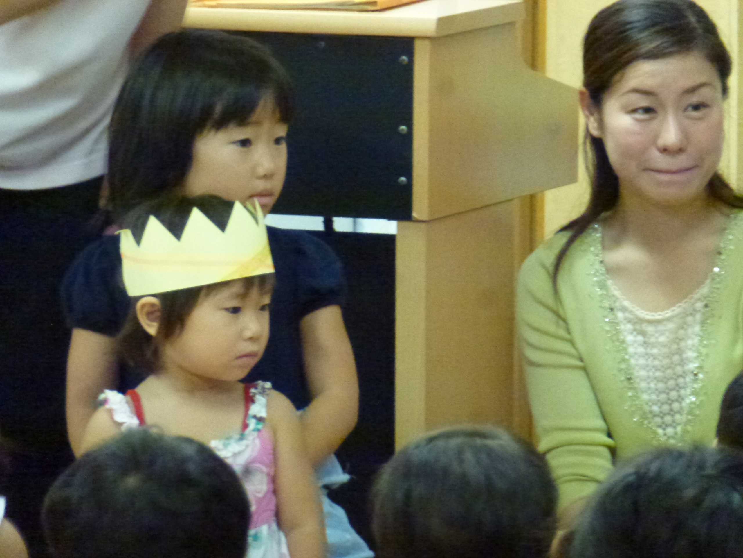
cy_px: 279
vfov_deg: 3.9
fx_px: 8242
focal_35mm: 384
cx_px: 372
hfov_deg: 5.2
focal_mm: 68.8
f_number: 5.9
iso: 1600
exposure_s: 1/20
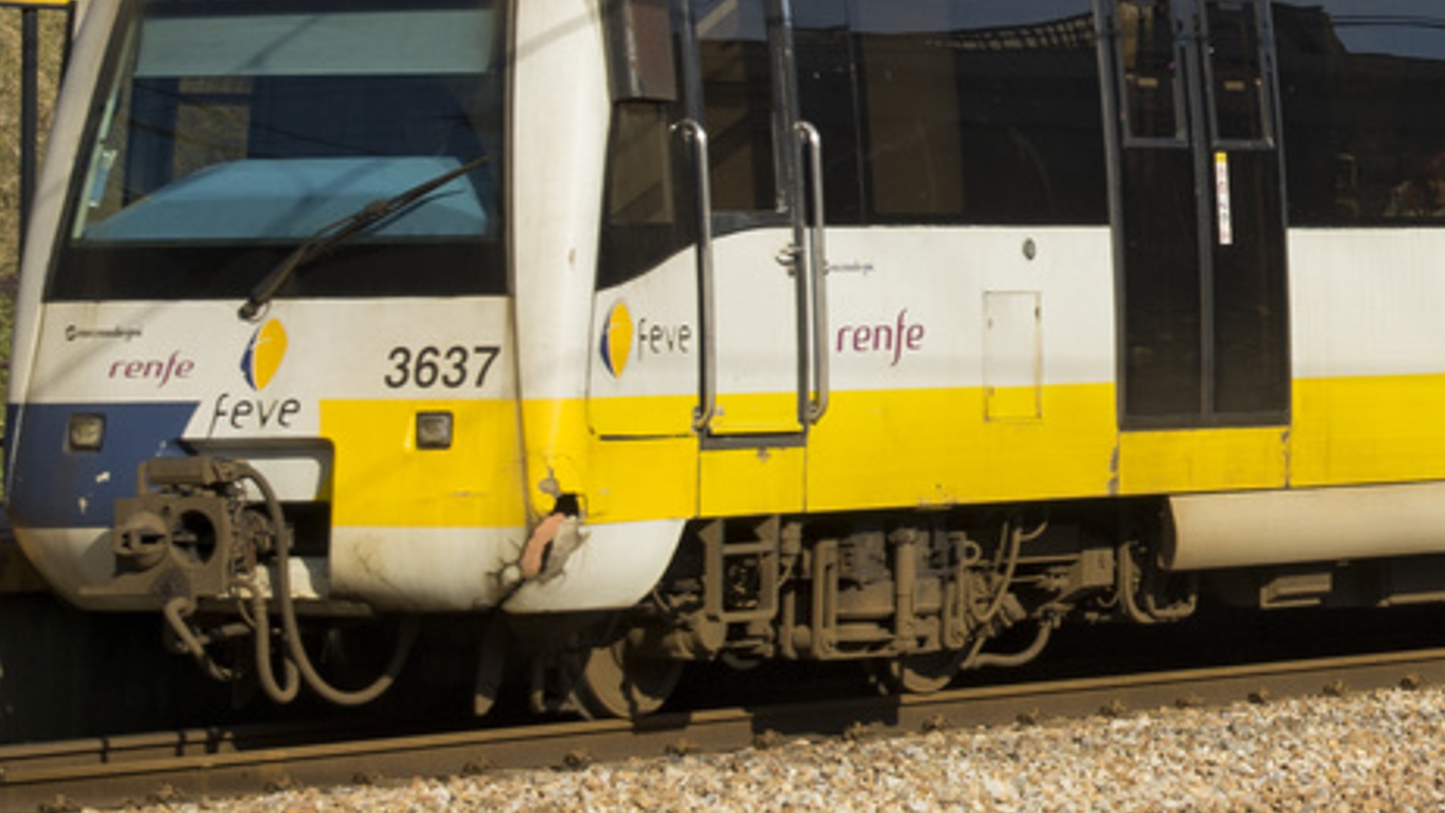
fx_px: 8507
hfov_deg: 9.5
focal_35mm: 222
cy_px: -169
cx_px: 2102
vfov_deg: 5.4
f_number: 6.3
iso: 125
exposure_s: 1/640
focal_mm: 34
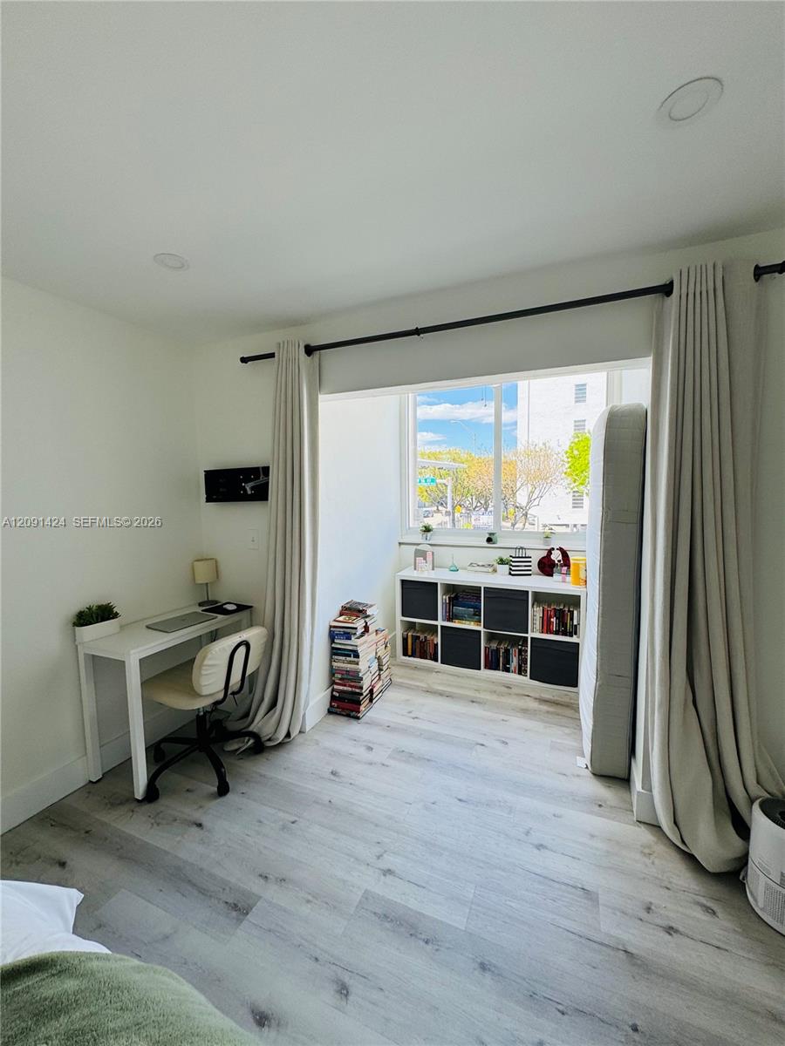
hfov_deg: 85.7
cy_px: 523
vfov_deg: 102.1
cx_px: 392
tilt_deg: -3.8
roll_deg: +1.5
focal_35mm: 14
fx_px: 423
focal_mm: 2.22
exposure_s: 1/143
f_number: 2.2
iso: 40
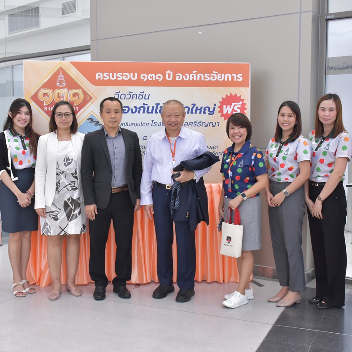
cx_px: 172
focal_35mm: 45
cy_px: 177
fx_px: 514
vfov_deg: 37.8
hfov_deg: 37.8
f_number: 5.6
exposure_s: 1/40
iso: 1600
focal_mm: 23
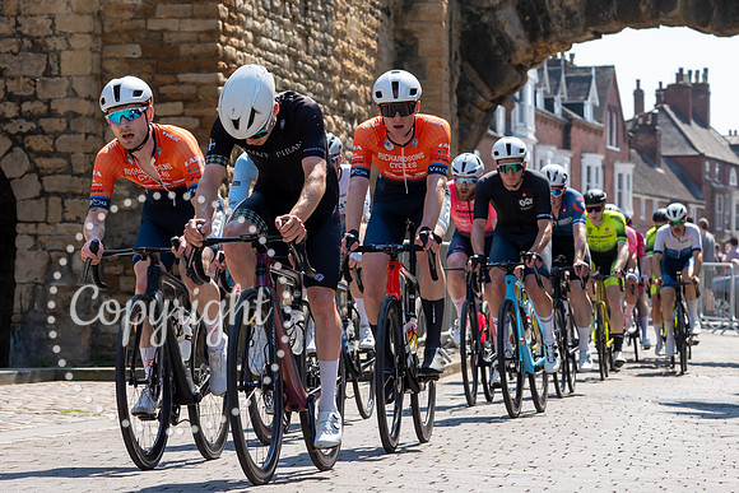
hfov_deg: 15.2
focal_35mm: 135
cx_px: 217
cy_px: 149
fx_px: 2765
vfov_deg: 10.2
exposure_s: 1/800
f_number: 5
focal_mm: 75
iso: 160
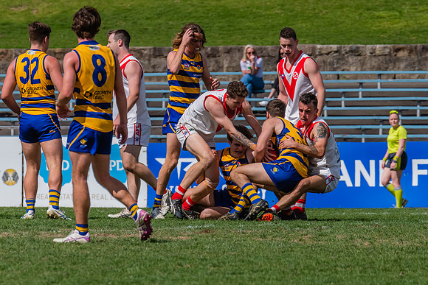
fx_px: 7838
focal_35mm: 659
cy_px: 112
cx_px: 212
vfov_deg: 2.1
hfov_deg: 3.1
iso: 800
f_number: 11
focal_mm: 420
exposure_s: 1/1600
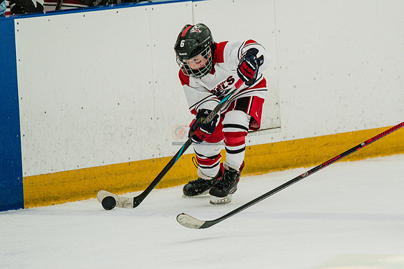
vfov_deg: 2.7
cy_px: 141
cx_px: 262
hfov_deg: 4.1
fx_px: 5706
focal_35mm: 508
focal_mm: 300
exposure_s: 1/2500
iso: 1600
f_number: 4
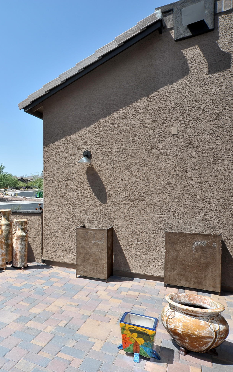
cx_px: -33
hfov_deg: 36.4
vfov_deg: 66.5
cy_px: 188
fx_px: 284
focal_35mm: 28
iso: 320
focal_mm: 18
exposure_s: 1/320
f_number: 11
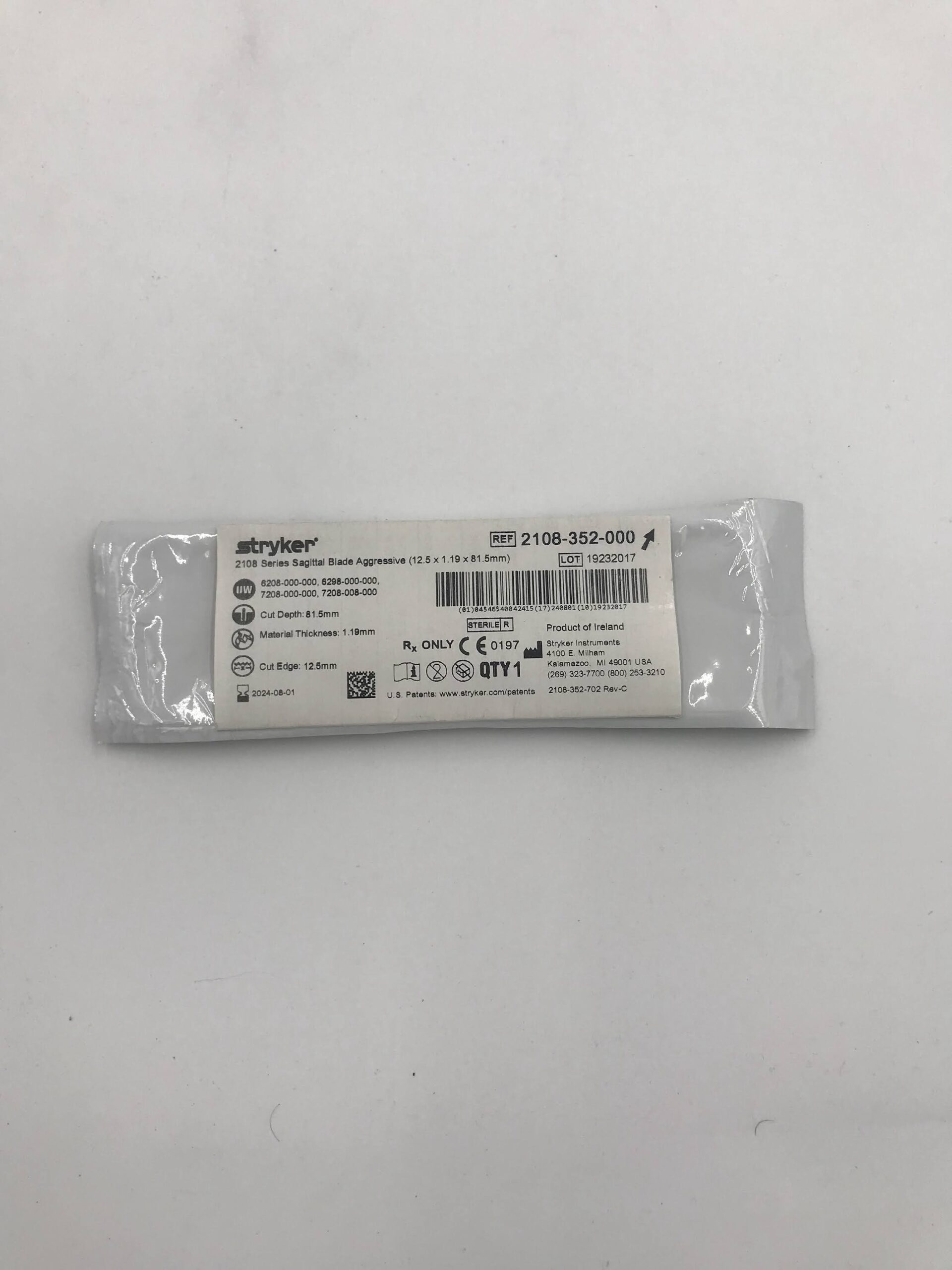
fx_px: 1027
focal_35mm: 28
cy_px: 635
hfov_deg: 49.7
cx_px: 476
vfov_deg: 63.4
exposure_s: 1/348
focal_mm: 3.99
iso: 20
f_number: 1.8
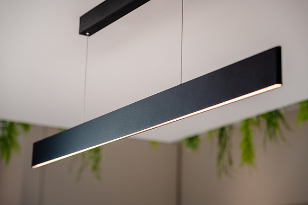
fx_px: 727
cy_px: 102
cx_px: 154
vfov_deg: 16.1
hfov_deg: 23.9
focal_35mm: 85
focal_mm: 85
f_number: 2.8
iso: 400
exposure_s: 1/320
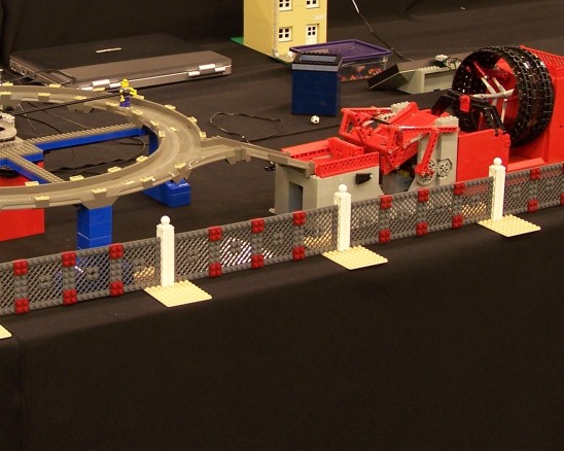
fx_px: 1552
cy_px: 105
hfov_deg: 20.4
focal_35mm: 93
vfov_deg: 16.4
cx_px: 132
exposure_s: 1/2
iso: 80
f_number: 3
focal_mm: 8.5
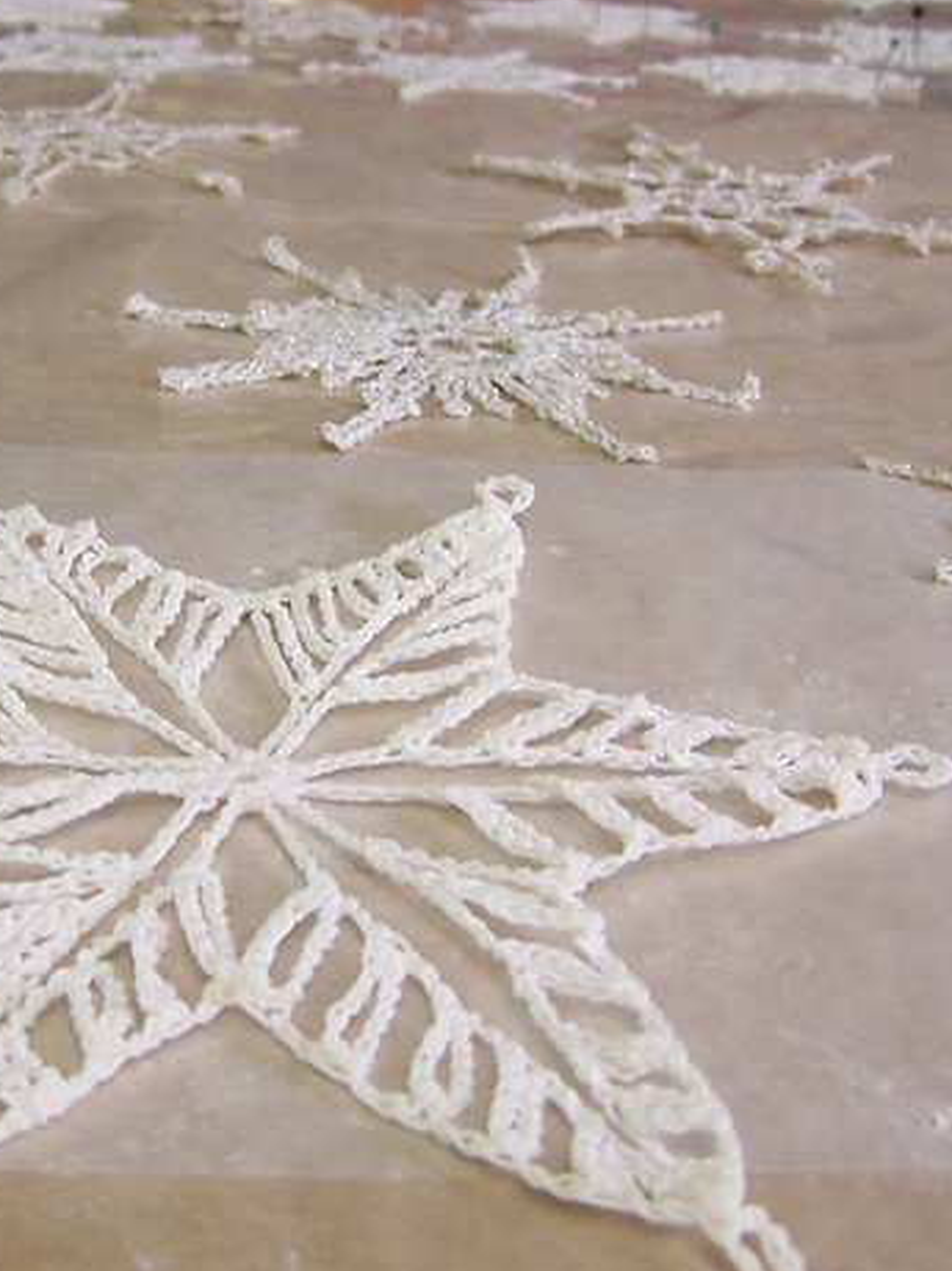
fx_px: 1944
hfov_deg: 27.3
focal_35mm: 53
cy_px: 620
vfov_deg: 36.2
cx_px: 313
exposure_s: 1/8
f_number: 2.8
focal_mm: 6.3
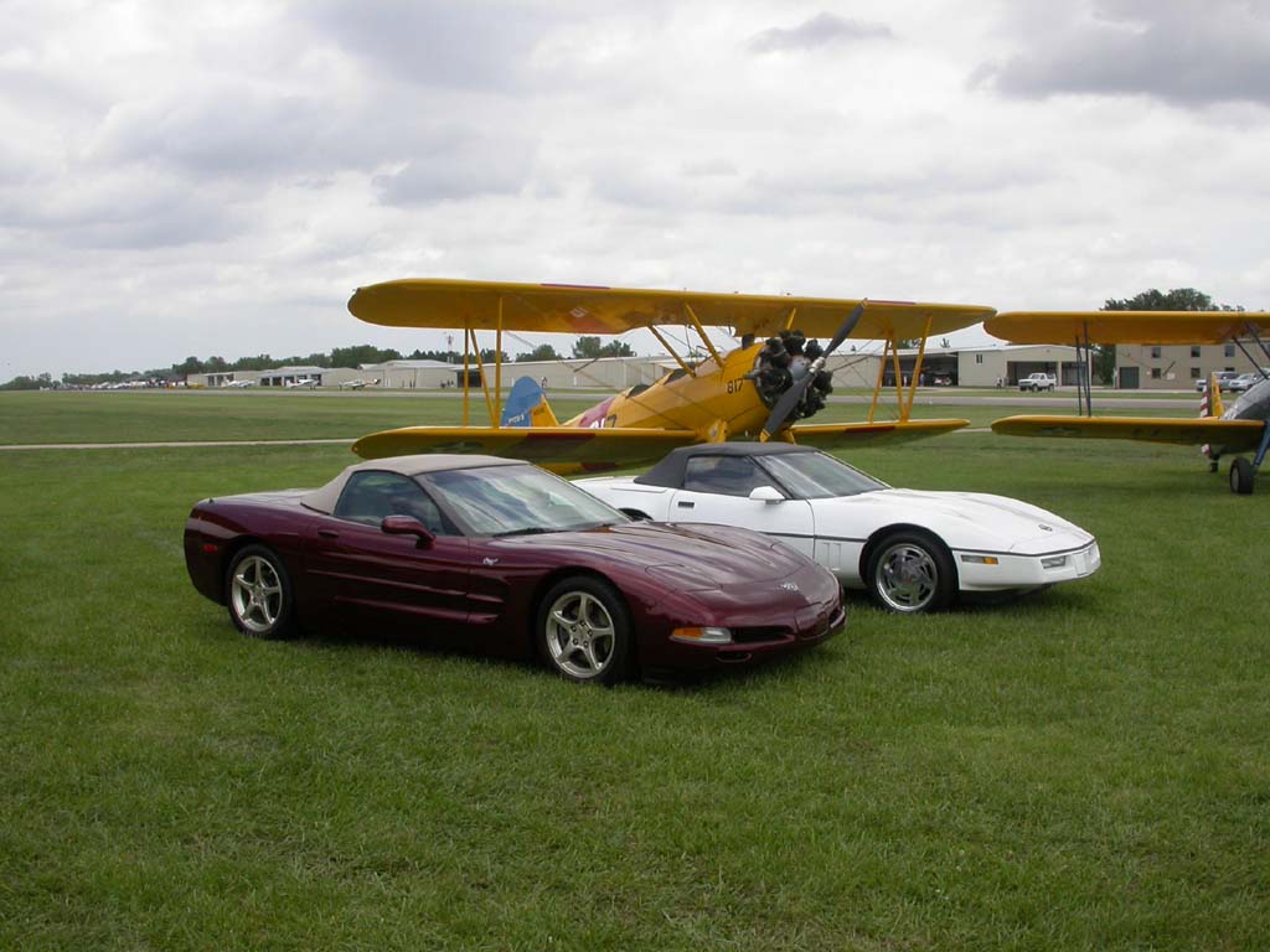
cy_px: 476
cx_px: 635
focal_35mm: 38
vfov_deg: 37.7
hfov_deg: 49.0
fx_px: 1394
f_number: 6.7
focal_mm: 7.85
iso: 100
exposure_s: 1/325
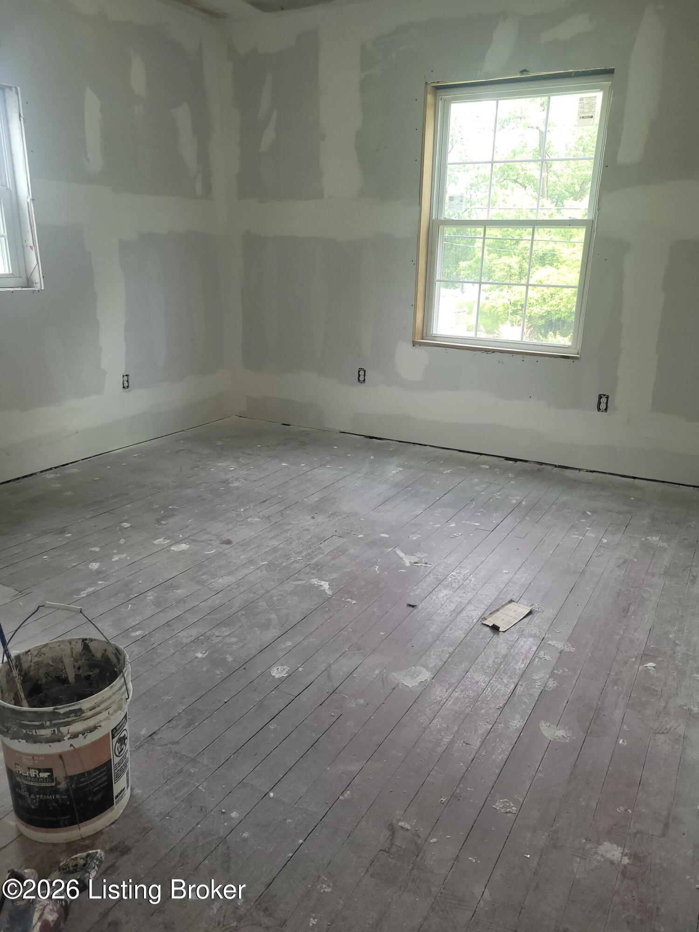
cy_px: 466
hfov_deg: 53.1
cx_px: 350
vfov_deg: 67.3
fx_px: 700
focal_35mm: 26
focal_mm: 5.4
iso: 50
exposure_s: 1/60
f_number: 1.8
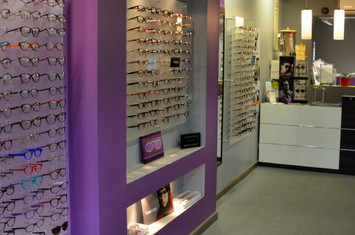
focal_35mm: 42
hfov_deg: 46.4
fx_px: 413
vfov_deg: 31.6
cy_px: 86
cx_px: 195
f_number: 4
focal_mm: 18
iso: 720
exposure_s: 1/60
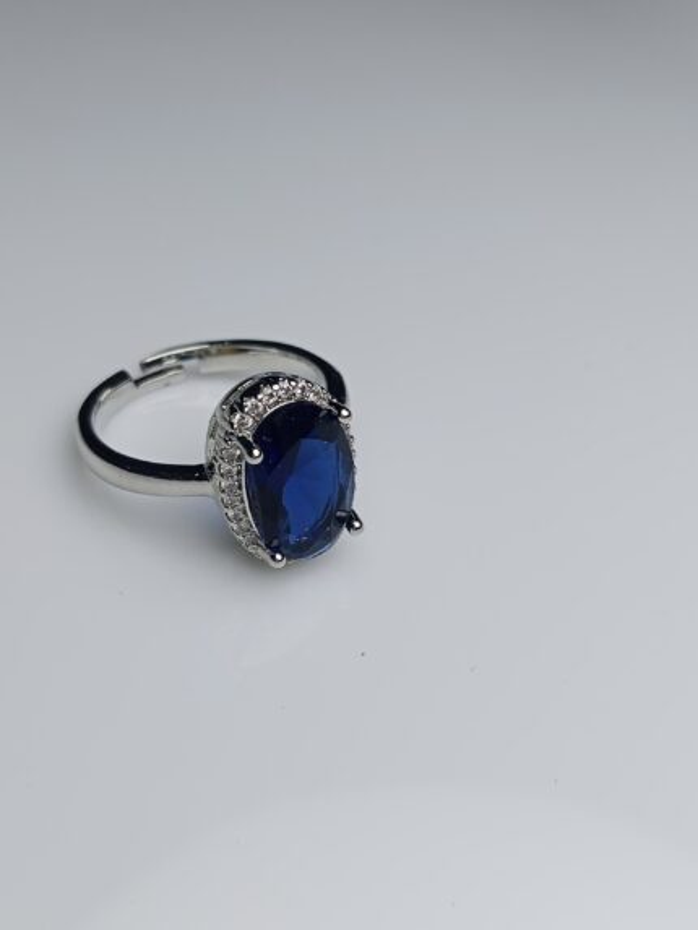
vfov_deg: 44.8
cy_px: 465
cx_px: 349
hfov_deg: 34.4
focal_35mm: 42
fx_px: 1129
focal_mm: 3.98
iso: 50
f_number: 1.8
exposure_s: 1/477
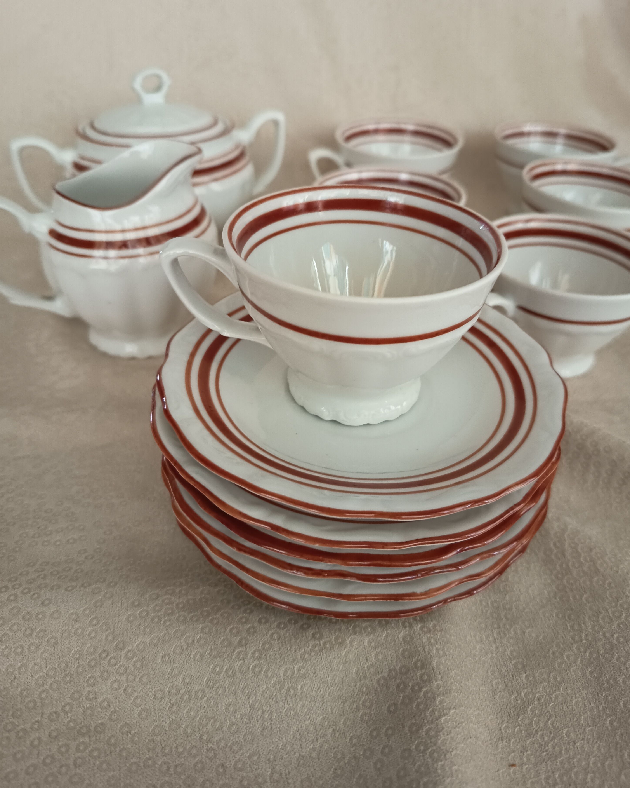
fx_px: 606
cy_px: 357
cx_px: 327
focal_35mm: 26
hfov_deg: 54.9
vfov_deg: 65.9
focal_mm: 5.27
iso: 1642
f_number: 1.7
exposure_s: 1/20
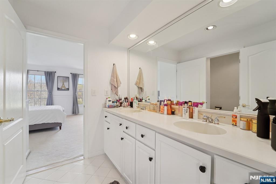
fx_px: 107
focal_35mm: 14
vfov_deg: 81.2
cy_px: 92
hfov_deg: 104.3
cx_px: 138
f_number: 8
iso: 400
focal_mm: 14
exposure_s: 1/30
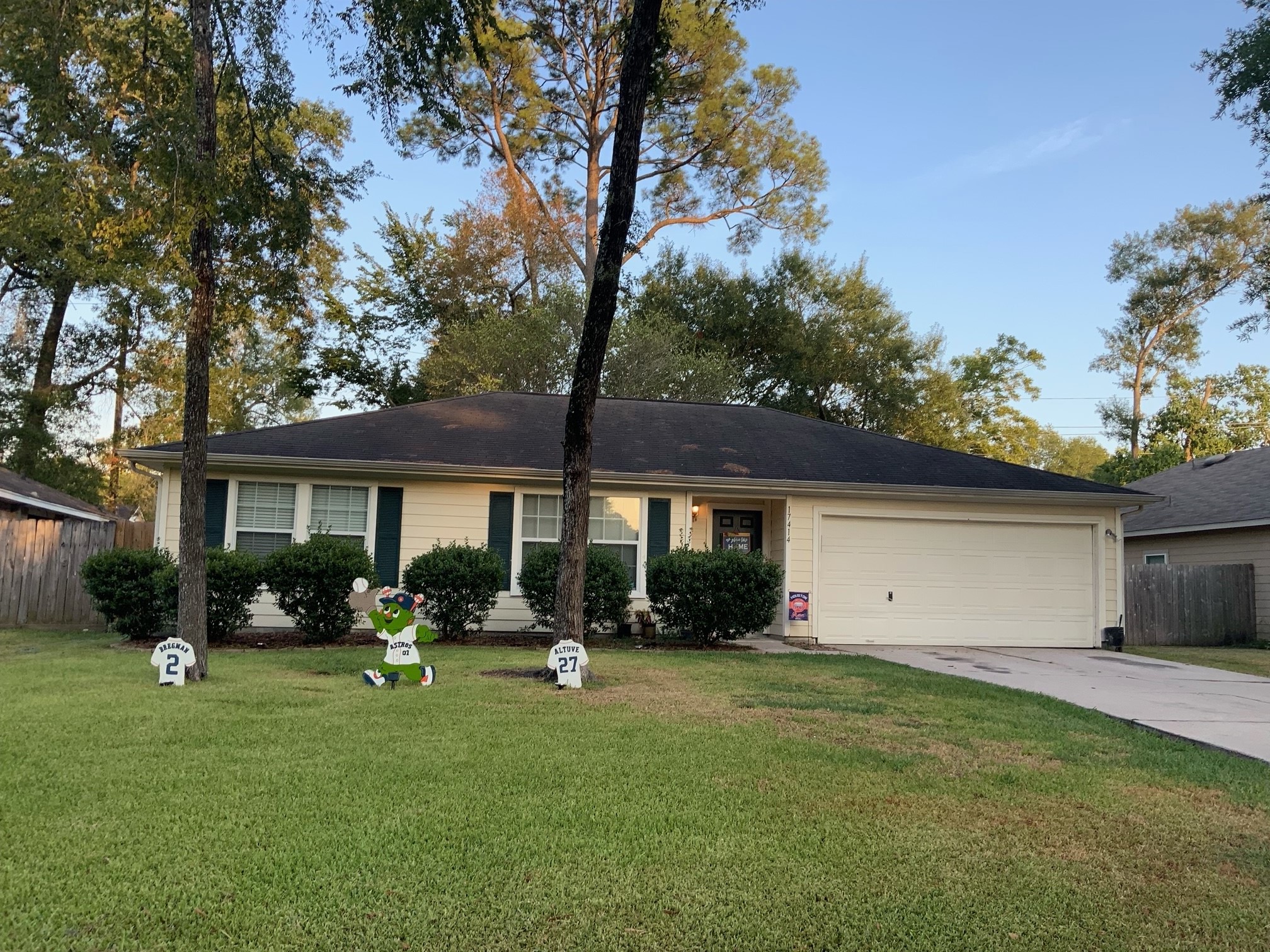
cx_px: 635
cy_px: 476
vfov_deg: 48.2
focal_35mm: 29
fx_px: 1064
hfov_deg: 61.7
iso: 16
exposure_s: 1/206
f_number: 1.8
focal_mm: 3
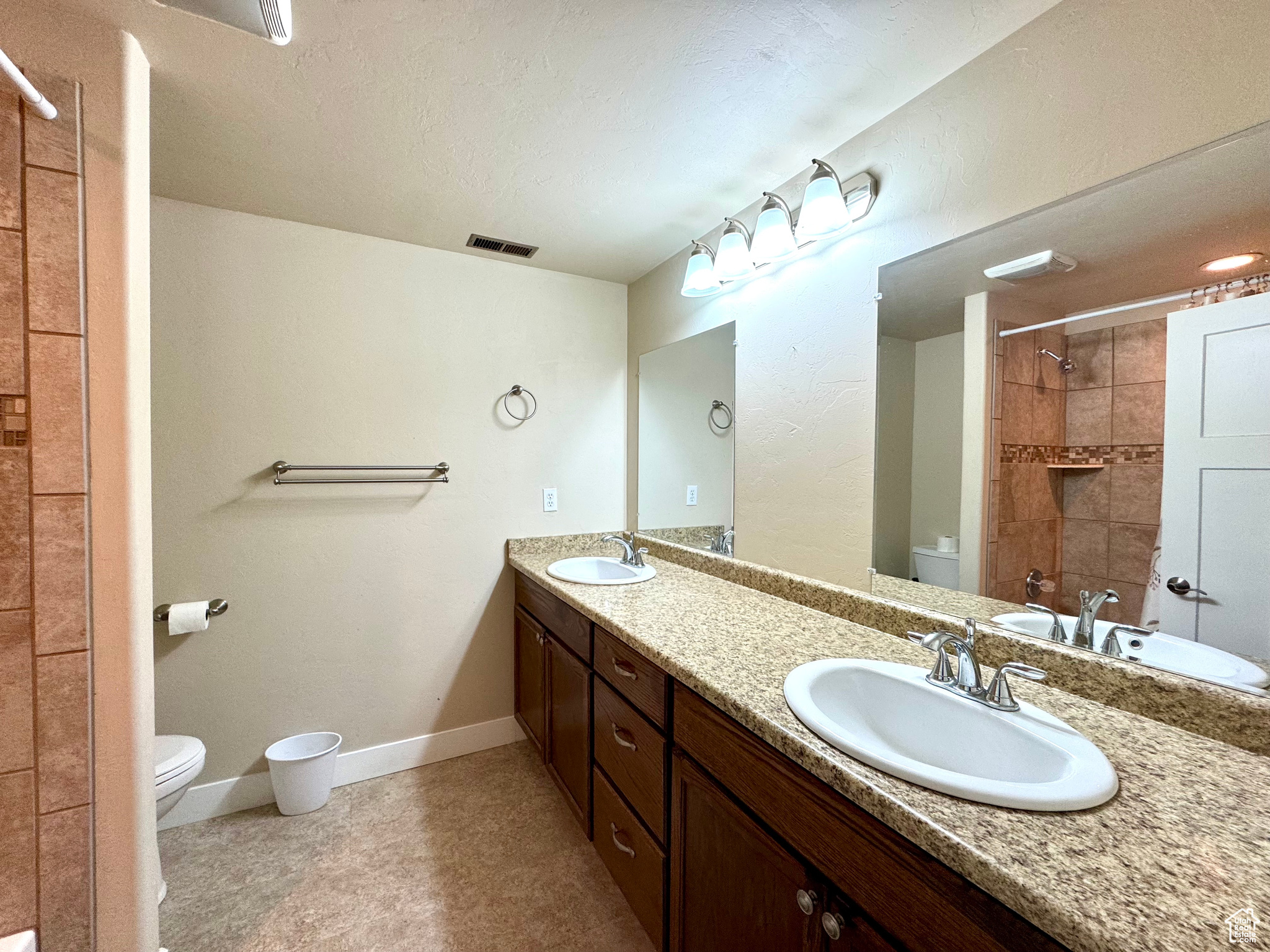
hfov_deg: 102.1
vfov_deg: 85.7
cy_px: 476
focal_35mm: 14
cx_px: 635
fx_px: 514
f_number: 2.2
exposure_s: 1/120
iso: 125
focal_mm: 2.22
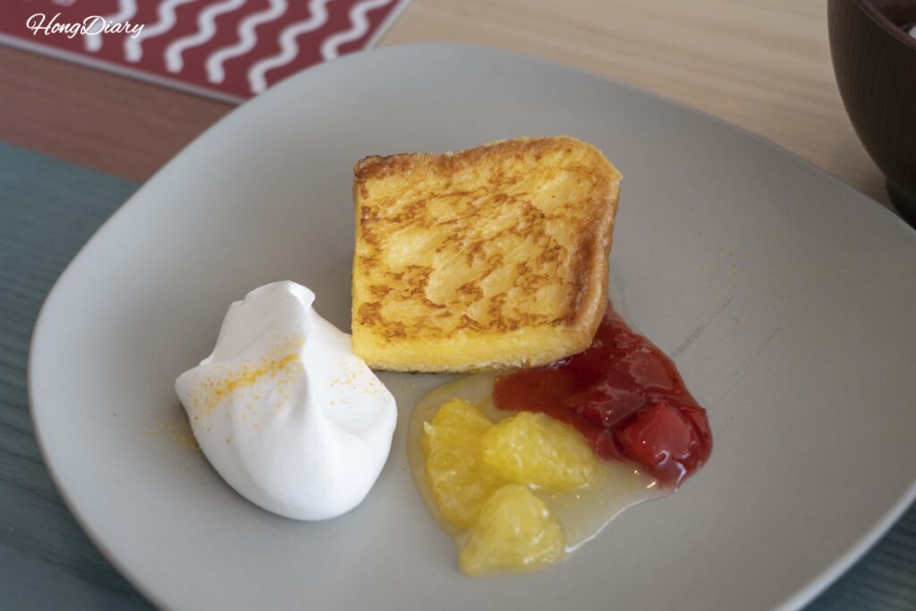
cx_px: 458
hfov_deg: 40.3
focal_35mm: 49
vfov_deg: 27.5
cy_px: 306
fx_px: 1247
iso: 100
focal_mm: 49
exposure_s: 1/100
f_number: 5.6
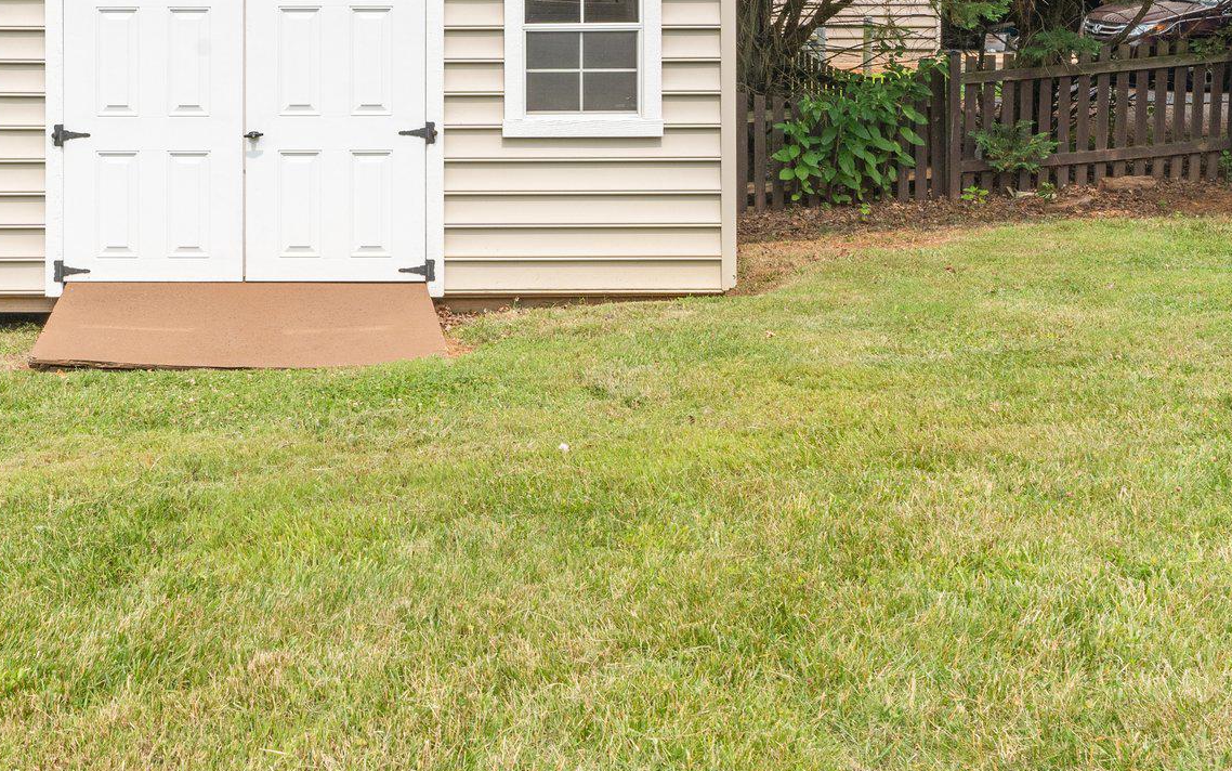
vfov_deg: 28.3
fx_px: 1478
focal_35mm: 44
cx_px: 212
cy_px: 96
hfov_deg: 42.8
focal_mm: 24
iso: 320
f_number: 13
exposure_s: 1/320
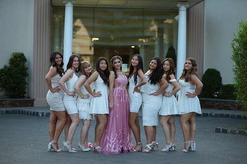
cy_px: 82
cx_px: 124
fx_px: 583
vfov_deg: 16.1
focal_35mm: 85
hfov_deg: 23.9
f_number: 2
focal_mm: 85
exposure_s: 1/1000
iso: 250
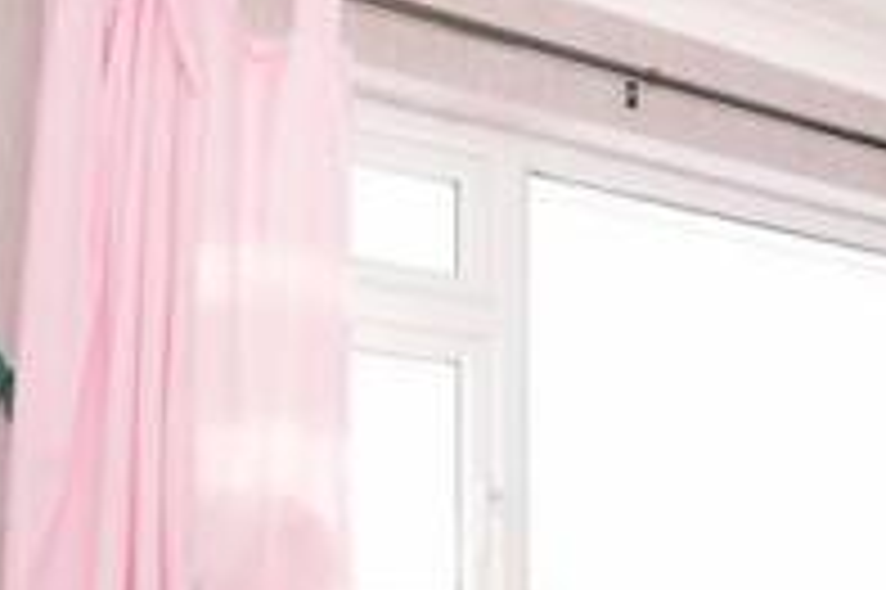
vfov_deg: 25.0
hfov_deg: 30.2
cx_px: 1187
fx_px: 1229
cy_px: 651
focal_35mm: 50
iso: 400
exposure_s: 1/200
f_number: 11
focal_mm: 10
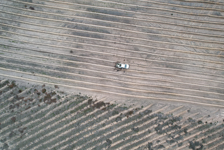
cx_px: 112
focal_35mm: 22
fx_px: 137
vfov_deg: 57.2
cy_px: 75
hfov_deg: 78.6
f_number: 2.8
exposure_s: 1/800
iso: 100
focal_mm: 8.38
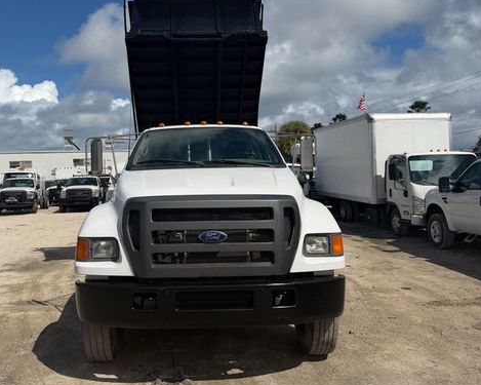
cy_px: 161
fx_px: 455
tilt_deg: +6.9
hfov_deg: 55.5
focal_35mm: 32
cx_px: 212
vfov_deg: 45.6
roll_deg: +2.3
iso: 80
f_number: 1.8
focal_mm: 6.93
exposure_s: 1/10309
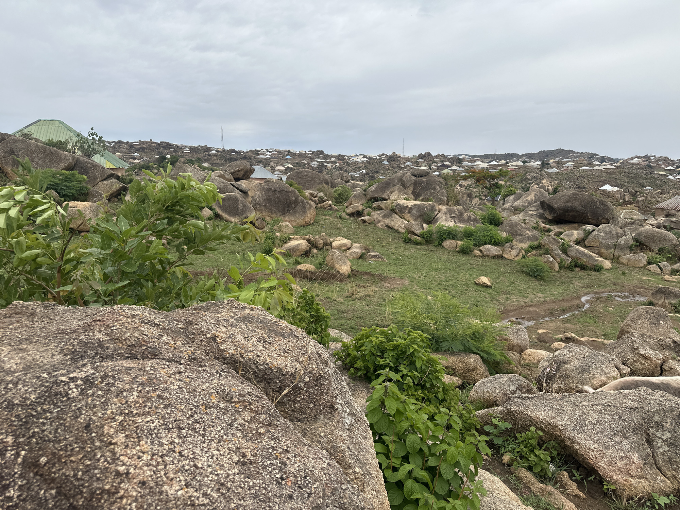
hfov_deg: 71.6
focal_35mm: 24
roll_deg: +0.3
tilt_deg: -11.7
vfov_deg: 56.8
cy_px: 255
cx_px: 340
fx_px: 471
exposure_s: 1/4016
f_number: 1.78
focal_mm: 6.86
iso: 80
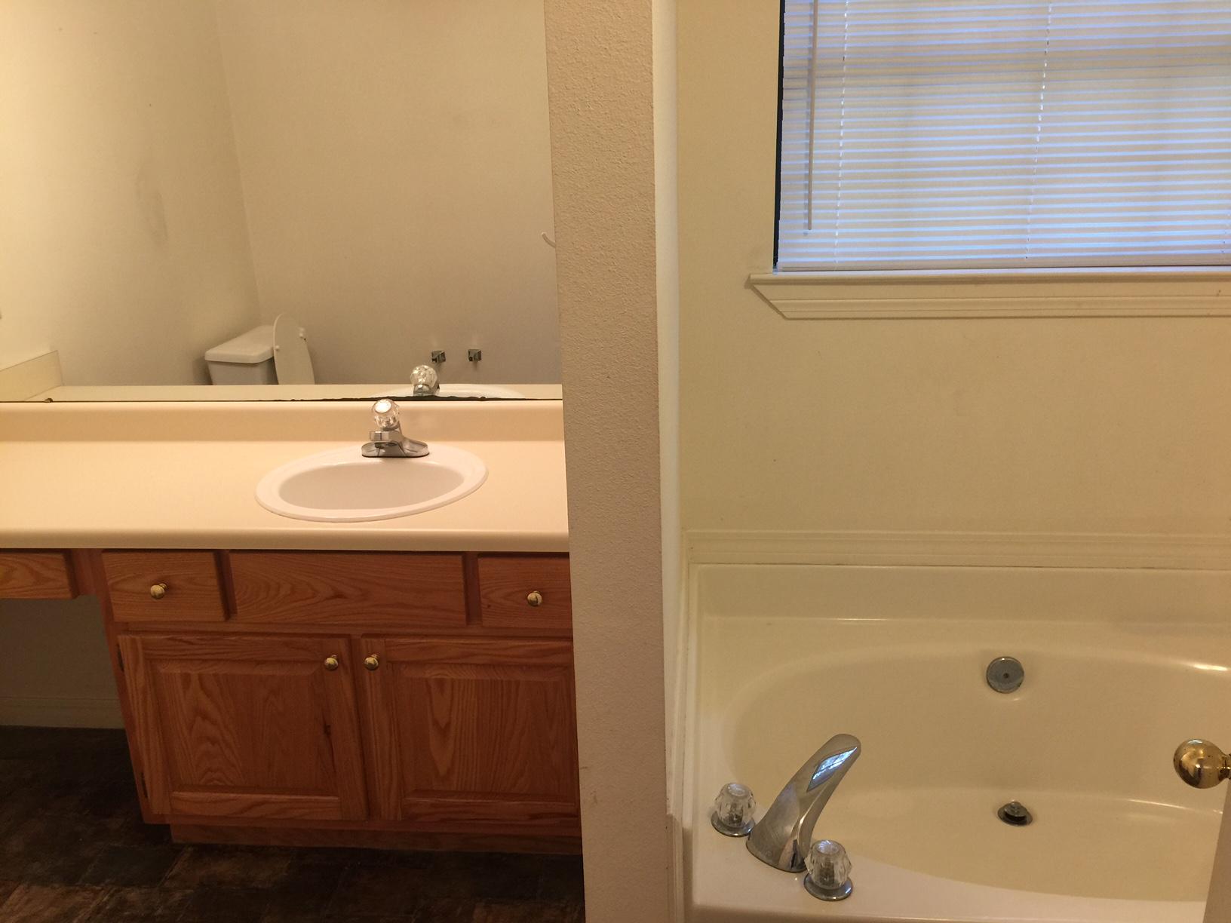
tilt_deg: -18.7
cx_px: 616
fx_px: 1031
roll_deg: +0.2
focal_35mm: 29
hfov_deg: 61.7
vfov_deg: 48.2
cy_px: 462
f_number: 2.2
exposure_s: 1/15
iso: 40
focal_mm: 4.15
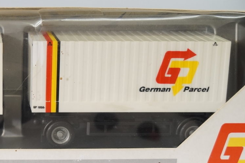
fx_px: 667
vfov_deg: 13.9
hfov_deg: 20.0
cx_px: -15
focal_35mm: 98
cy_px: 114
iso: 400
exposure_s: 1/160
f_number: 4
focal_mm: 24
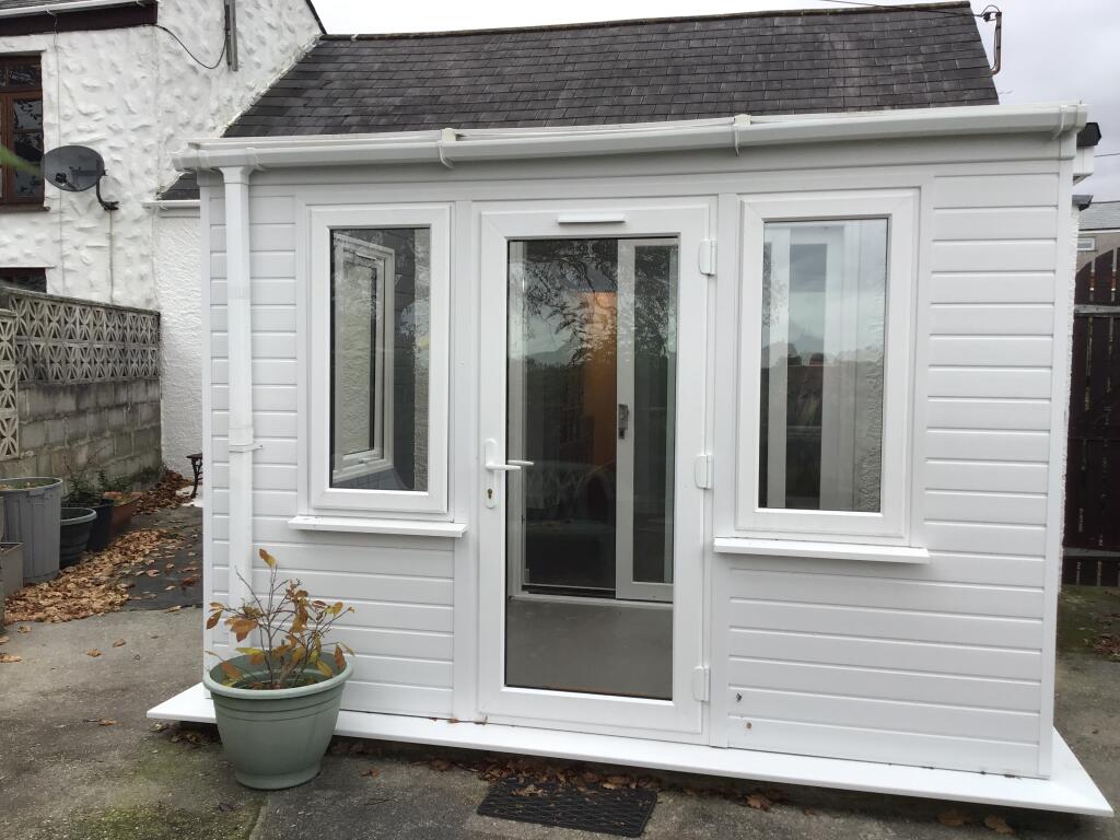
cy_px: 420
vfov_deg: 45.4
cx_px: 560
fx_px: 1003
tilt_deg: -4.1
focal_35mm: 31
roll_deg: -0.7
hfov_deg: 58.4
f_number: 2.4
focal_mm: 3.3
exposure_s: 1/116
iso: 25
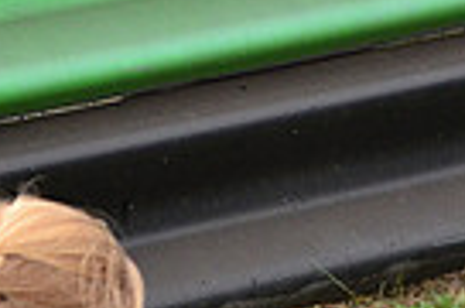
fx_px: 7423
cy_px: 630
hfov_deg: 3.6
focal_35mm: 576
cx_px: 280
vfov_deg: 2.4
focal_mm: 90
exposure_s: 1/800
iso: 1000
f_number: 7.1
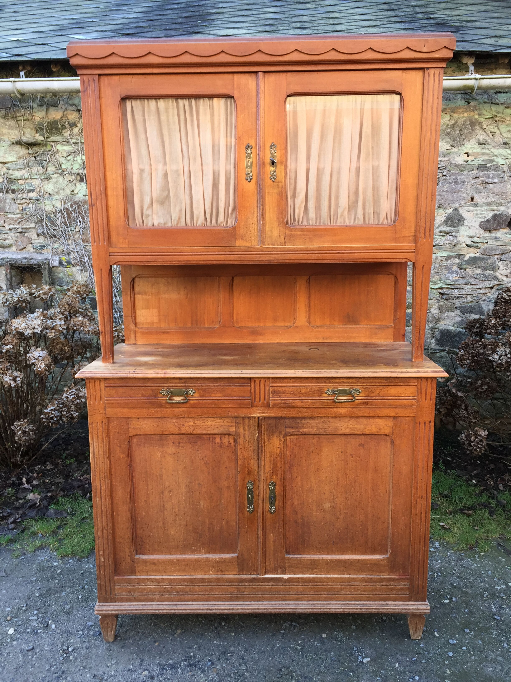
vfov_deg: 61.7
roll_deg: -0.8
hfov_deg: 48.2
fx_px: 571
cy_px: 341
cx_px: 256
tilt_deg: -10.4
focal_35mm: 29
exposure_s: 1/100
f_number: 2.2
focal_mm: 4.15
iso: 50
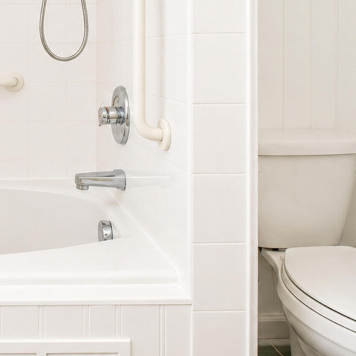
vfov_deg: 40.4
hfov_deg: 37.4
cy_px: 53
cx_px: -15
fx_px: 454
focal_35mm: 39
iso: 1250
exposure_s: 1/160
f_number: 8
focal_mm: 10
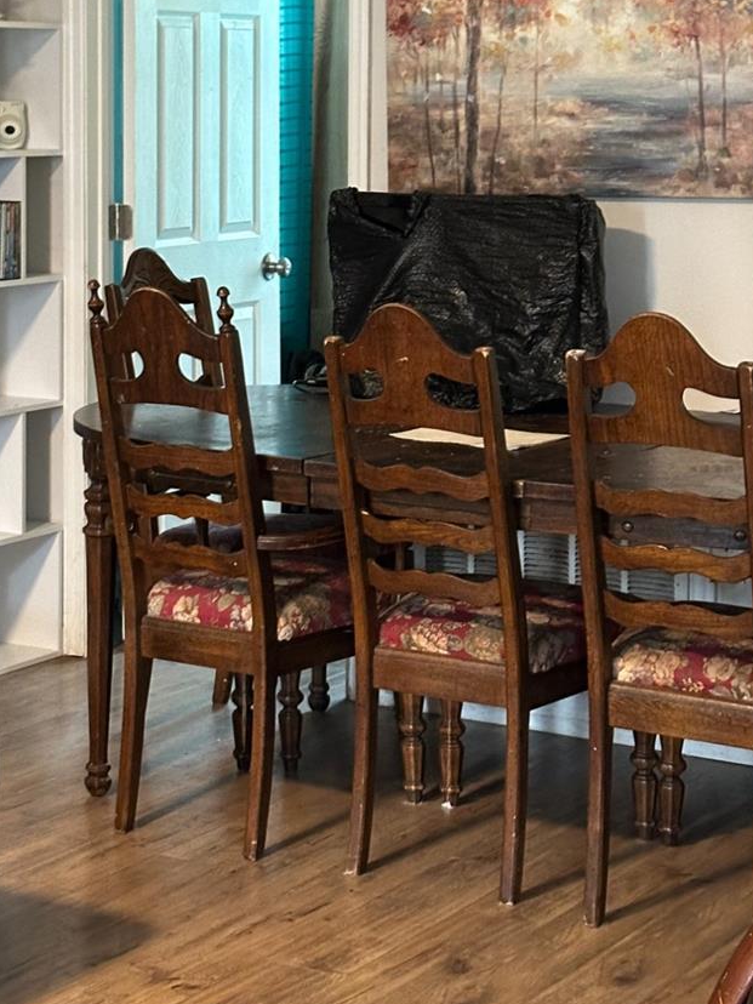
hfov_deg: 17.0
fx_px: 2523
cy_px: 186
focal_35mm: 87
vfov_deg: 22.2
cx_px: 328
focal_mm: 6.86
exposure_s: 1/40
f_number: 1.78
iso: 500
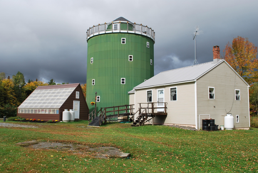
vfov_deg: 40.1
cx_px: 129
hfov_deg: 57.1
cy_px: 86
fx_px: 237
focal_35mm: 33
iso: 100
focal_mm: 22
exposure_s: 1/250
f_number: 8
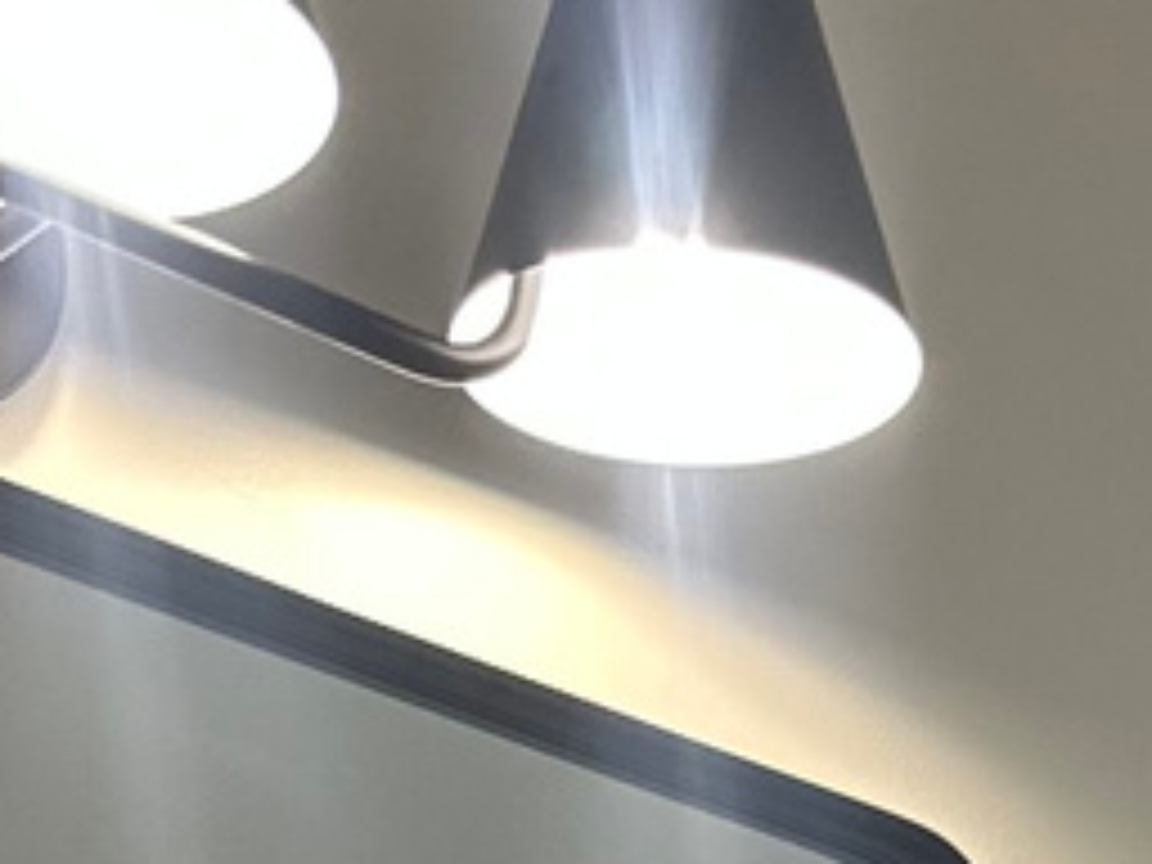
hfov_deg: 13.6
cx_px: 1048
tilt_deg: -2.1
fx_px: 4792
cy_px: 2992
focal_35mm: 144
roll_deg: -1.2
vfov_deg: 8.0
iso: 125
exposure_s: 1/120
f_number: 1.78
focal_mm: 6.86
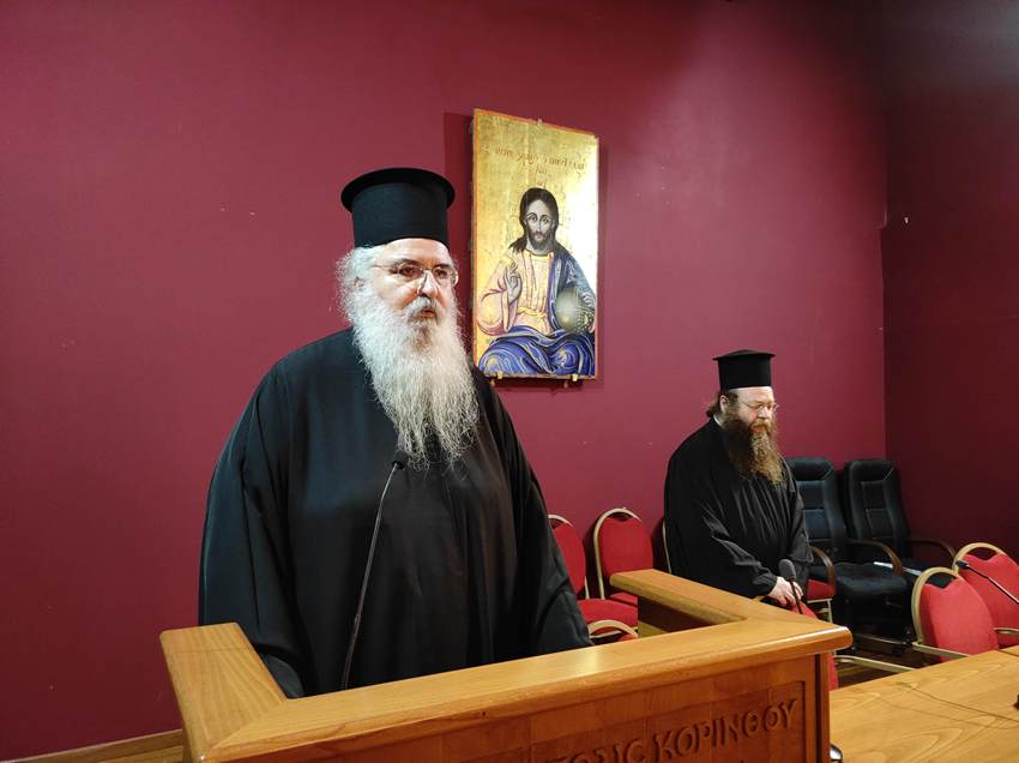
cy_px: 382
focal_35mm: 25
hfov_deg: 69.4
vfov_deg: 54.8
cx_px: 510
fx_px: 735
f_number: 1.89
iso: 596
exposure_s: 1/33
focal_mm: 5.43
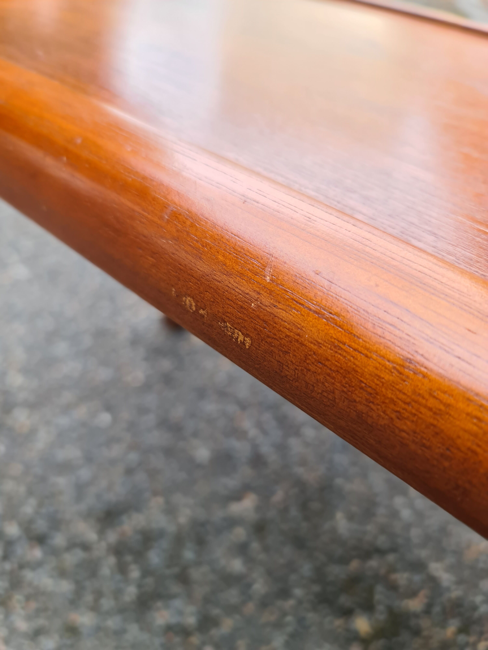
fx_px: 470
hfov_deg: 54.9
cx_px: 244
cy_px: 325
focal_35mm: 25
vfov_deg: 69.4
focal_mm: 7
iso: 50
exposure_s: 1/100
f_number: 1.8
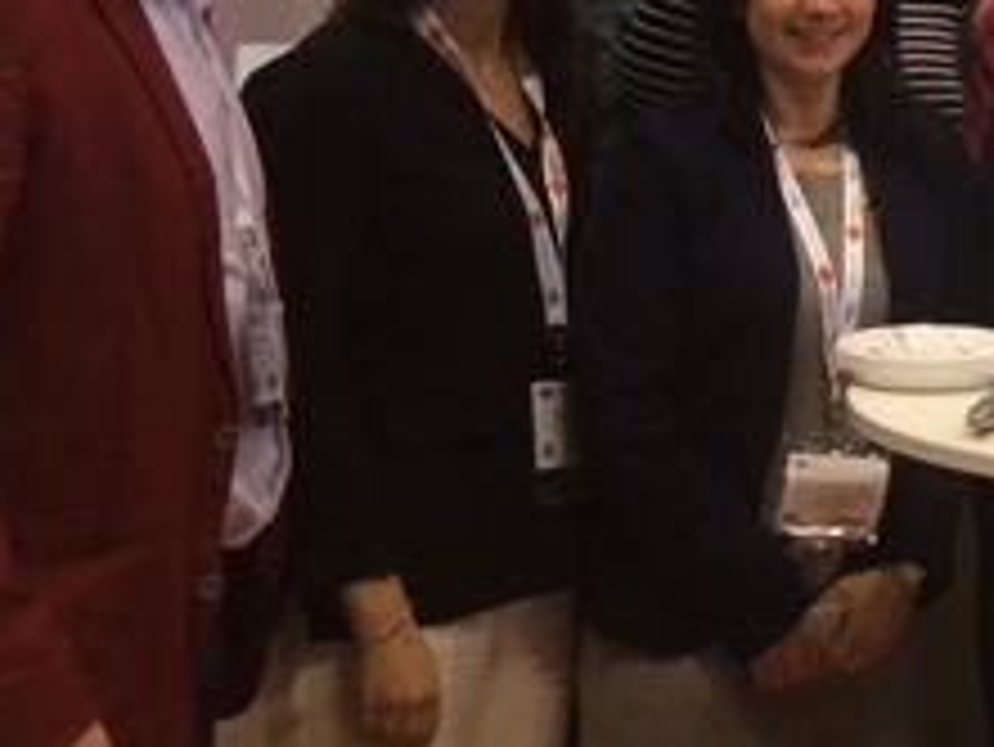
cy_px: 0
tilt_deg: -2.4
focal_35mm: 84
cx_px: 1358
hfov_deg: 20.8
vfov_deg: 17.2
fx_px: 2413
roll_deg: -1.2
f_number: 2.2
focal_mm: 4.15
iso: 40
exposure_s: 1/33
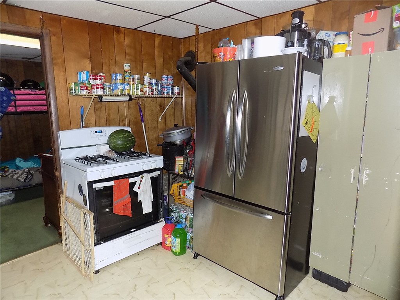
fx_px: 266
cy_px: 150
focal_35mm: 23
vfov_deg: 58.9
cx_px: 200
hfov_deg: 73.9
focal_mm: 4
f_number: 3.1
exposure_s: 1/30
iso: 200
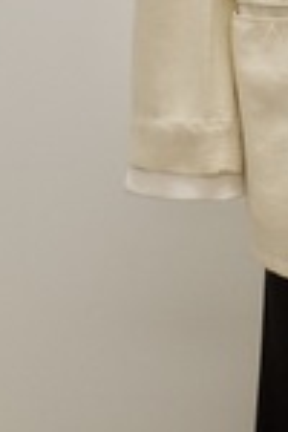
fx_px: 2592
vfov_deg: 9.3
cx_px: 420
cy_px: -161
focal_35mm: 216
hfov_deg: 6.3
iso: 1600
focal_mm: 48
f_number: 11
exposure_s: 1/60
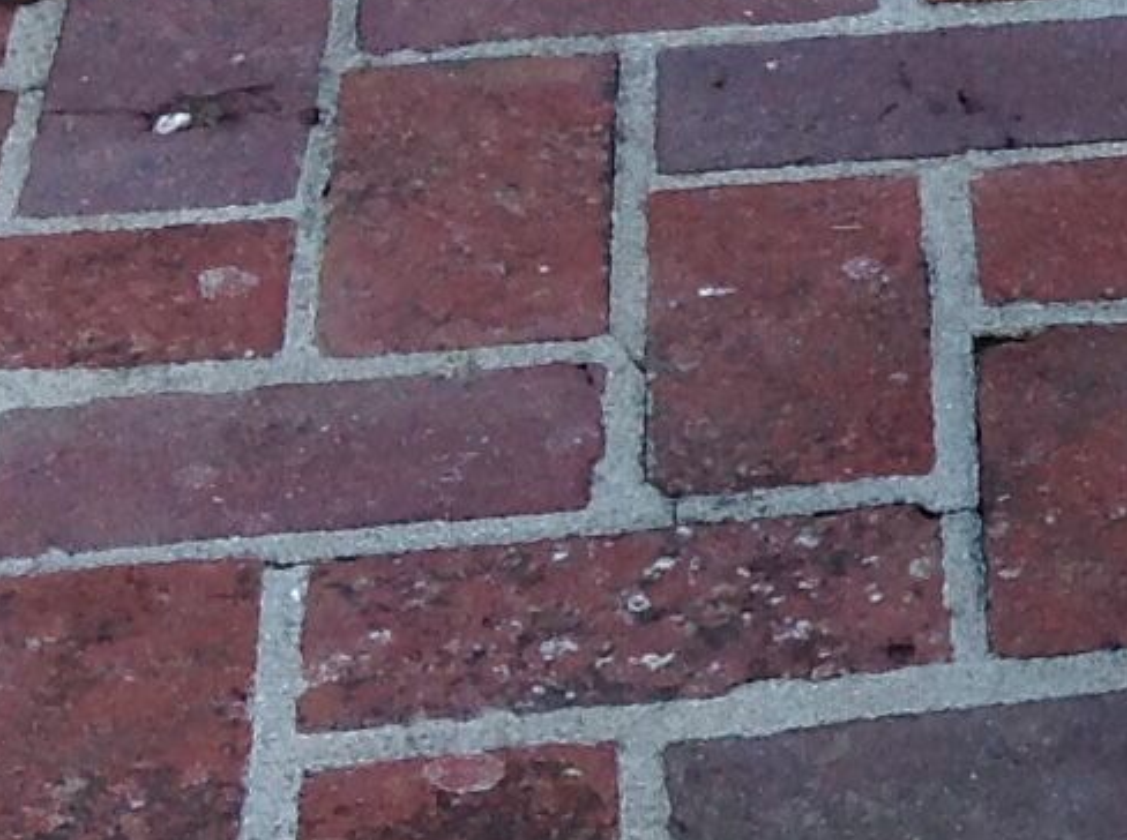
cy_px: 353
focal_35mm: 186
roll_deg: -5.7
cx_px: 2647
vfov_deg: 8.0
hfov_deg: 9.5
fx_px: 6044
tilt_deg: -34.3
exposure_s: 1/321
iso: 50
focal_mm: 4.28
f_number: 2.4
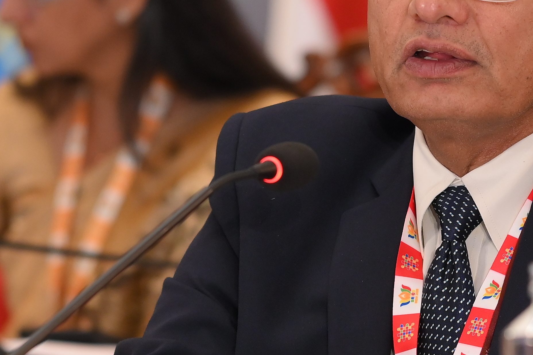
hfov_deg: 5.6
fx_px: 5476
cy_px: 176
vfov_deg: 3.7
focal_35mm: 370
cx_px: 322
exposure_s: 1/400
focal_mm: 85
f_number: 2.5
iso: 800
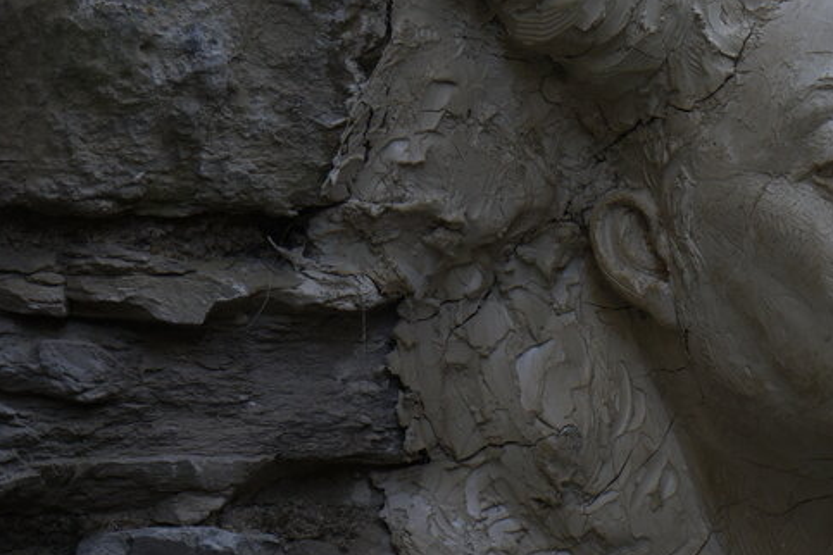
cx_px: 854
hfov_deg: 11.7
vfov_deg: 7.9
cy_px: 257
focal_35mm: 174
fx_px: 4026
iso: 250
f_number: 5.6
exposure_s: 1/125
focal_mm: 70
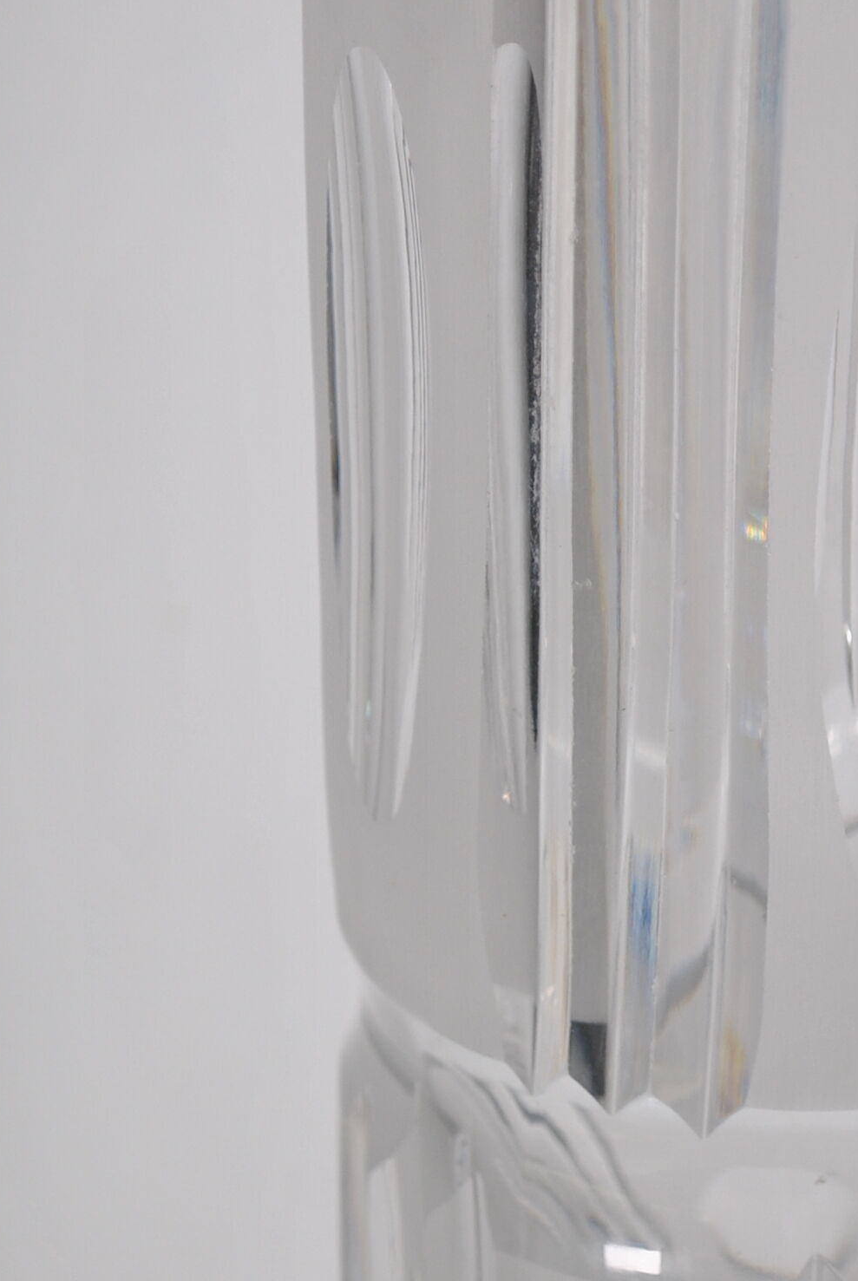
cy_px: 462
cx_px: 834
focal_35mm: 216
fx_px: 7709
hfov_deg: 6.4
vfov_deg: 9.5
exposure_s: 1/160
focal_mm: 55
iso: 200
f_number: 5.6
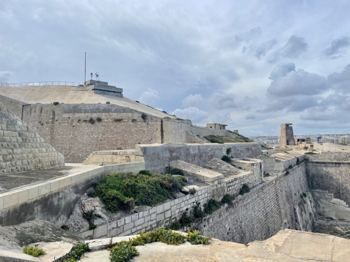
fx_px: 263
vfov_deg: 53.1
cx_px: 175
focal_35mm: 26
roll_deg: +0.8
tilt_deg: +2.9
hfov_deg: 67.3
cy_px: 131
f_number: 1.6
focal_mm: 4.2
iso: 32
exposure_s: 1/4651
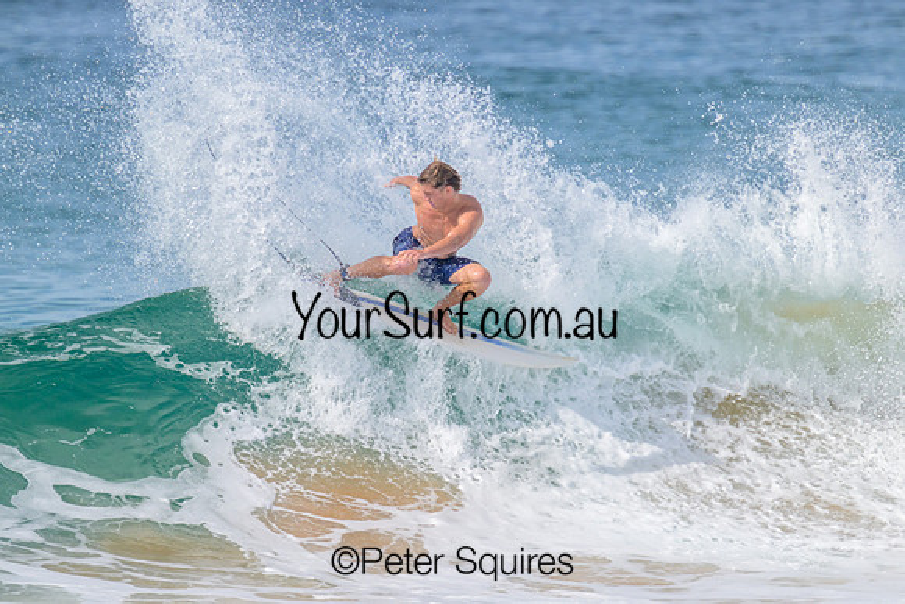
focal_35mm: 870
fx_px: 21882
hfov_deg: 2.4
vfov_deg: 1.6
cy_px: 329
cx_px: 492
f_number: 11
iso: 720
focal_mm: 800
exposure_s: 1/2000
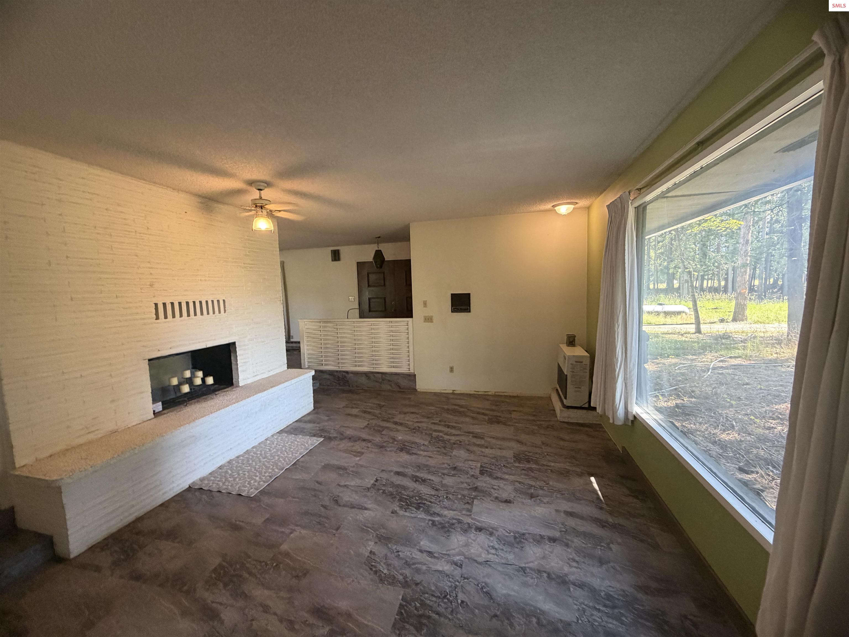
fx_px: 343
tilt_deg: -4.8
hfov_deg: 102.1
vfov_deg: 85.7
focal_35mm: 14
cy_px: 318
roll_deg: +2.4
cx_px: 424
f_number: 2.2
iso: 320
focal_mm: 2.22
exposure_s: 1/60
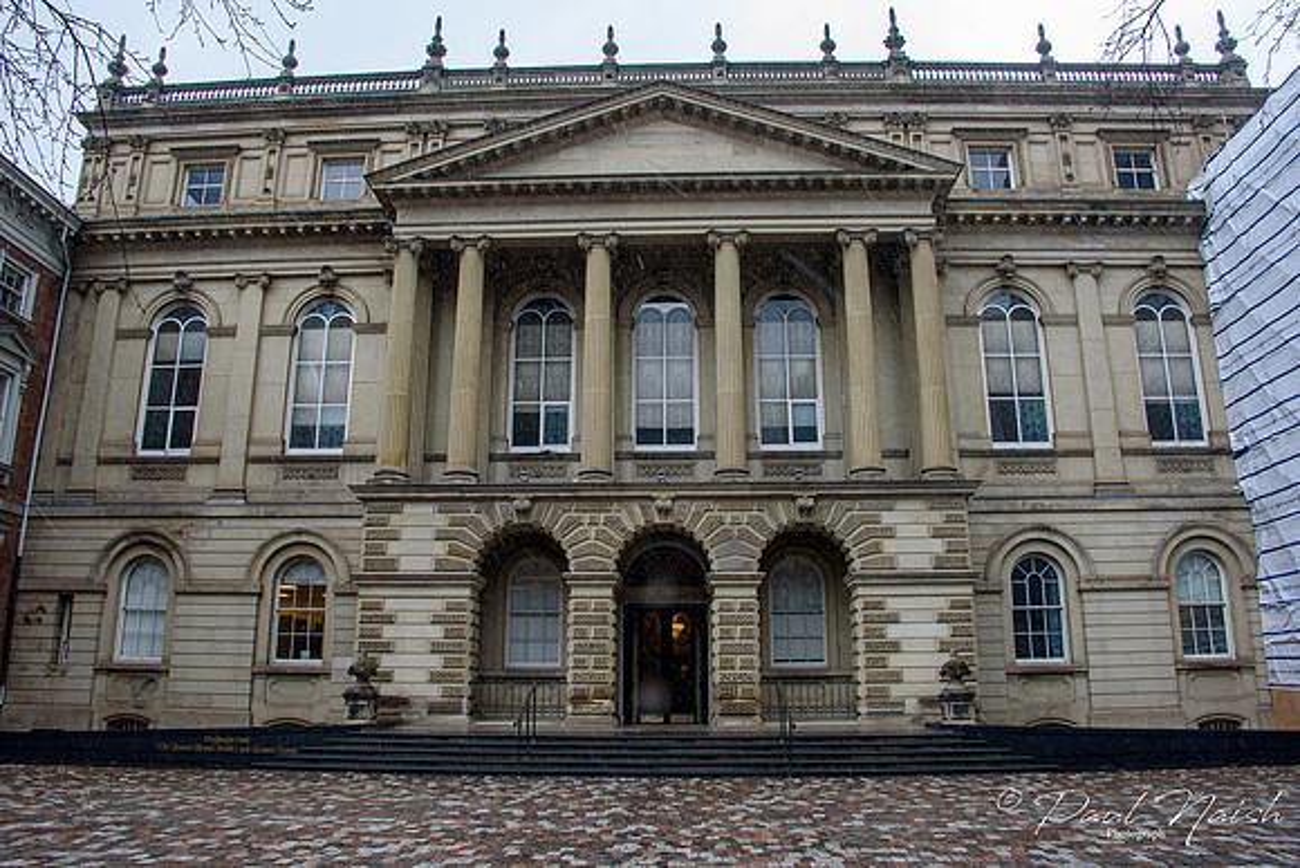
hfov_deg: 65.5
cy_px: 434
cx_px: 650
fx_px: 1011
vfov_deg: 46.4
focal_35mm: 28
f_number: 20
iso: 2000
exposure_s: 1/80
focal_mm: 28
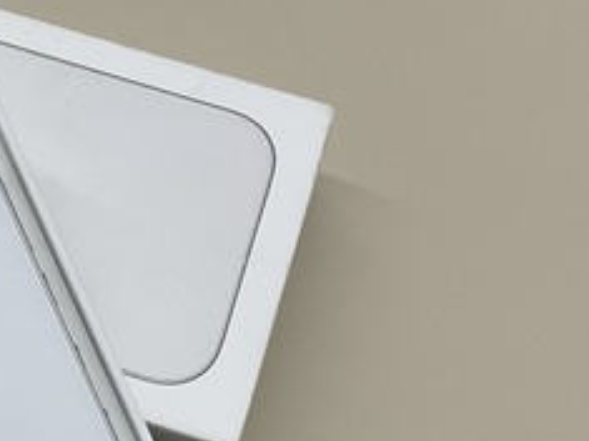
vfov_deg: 16.2
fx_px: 1514
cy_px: 464
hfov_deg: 21.2
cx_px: -15
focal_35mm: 89
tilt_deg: -69.2
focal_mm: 3
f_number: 1.8
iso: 40
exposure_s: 1/120
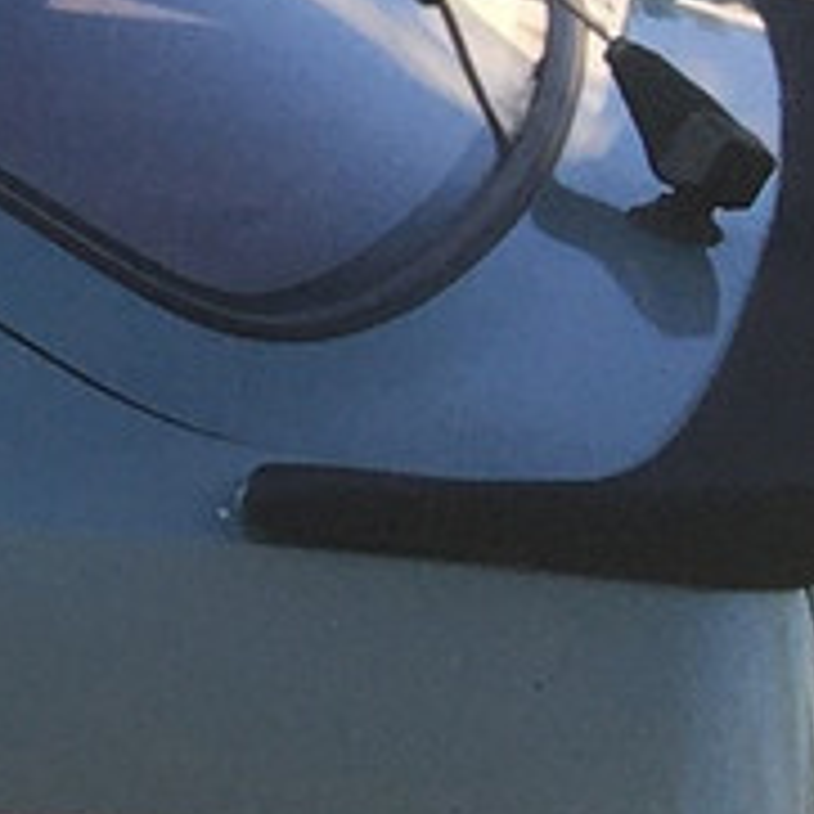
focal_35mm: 227
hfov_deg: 6.4
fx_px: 6039
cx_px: -2289
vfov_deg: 7.7
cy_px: 261
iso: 25
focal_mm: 4.15
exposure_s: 1/582
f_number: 2.2
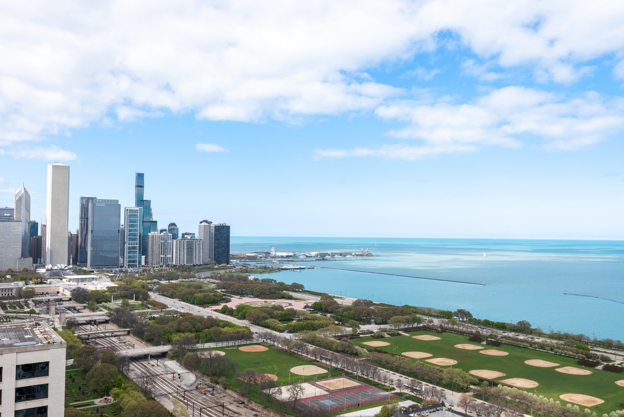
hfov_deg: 60.3
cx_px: 312
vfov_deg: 42.4
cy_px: 208
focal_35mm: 31
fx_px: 537
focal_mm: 31
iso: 200
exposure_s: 1/320
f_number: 9
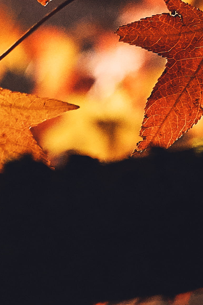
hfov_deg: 4.8
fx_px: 2403
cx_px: 214
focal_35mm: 284
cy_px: -252
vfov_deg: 7.1
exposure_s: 1/52
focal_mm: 35
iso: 1600
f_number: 1.4
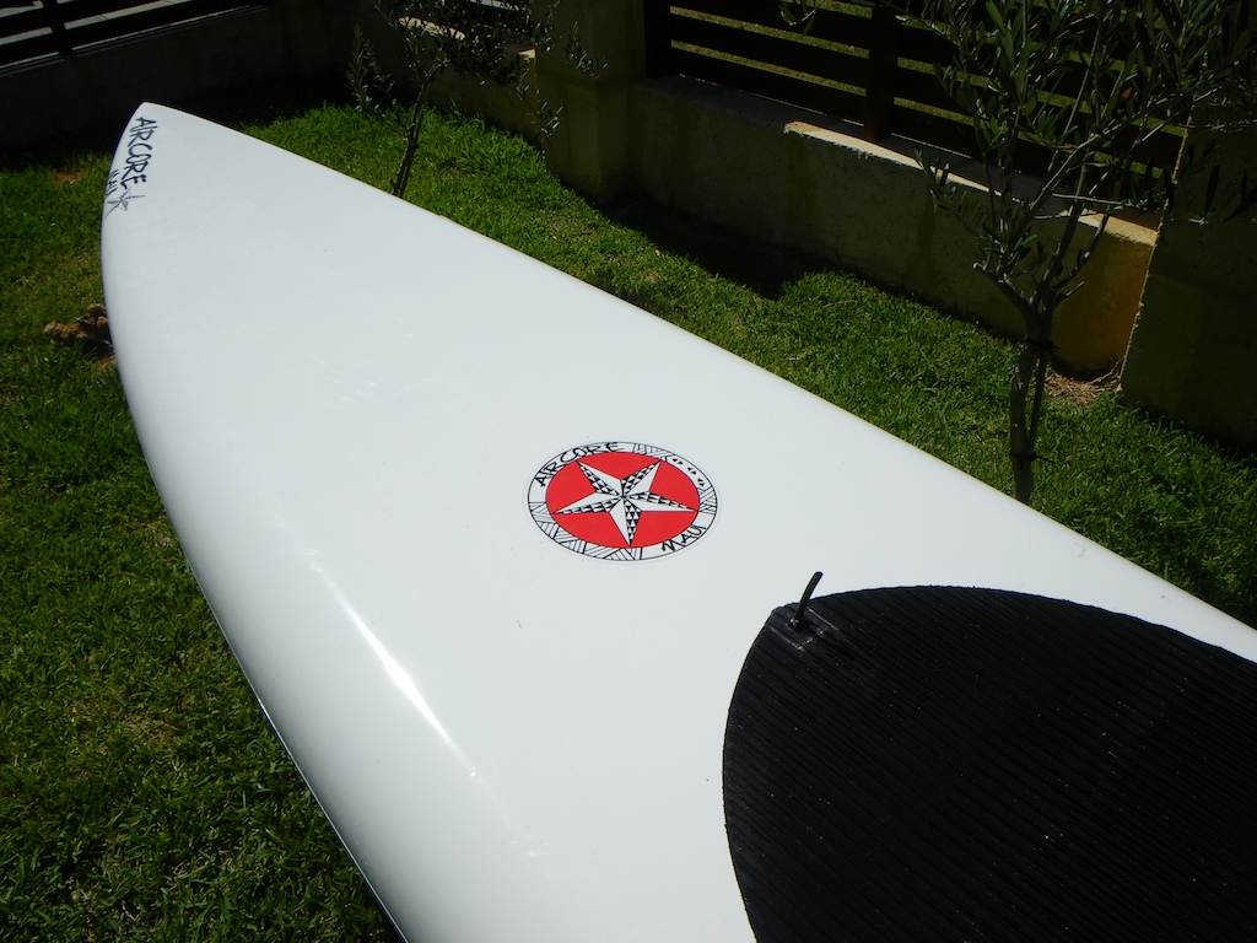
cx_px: 628
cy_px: 472
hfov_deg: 63.4
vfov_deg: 49.7
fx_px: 1017
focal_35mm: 28
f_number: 4.2
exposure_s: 1/1000
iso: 50
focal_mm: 5
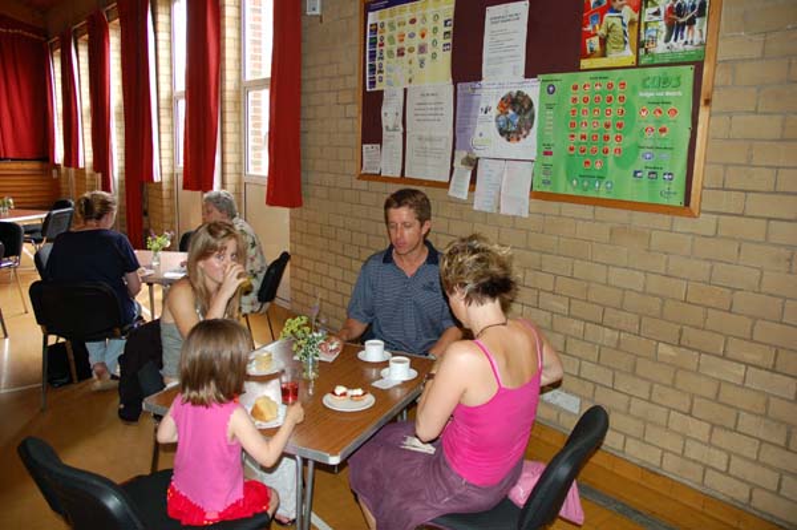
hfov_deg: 67.4
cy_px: 265
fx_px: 597
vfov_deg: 47.9
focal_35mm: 27
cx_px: 398
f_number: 3.5
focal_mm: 18
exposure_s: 1/60
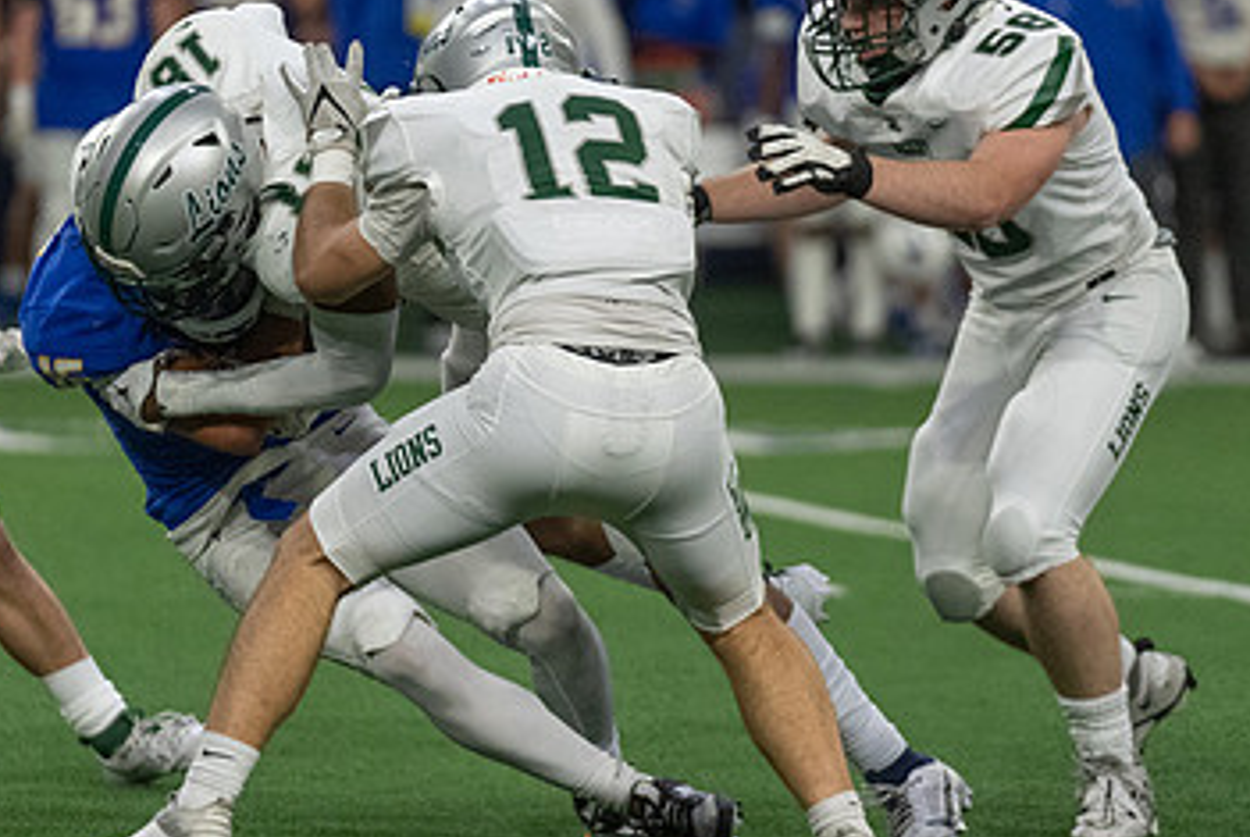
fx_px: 15471
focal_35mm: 445
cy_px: 288
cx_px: 676
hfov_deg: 4.6
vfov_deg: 3.1
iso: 3200
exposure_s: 1/1250
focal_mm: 200
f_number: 2.8
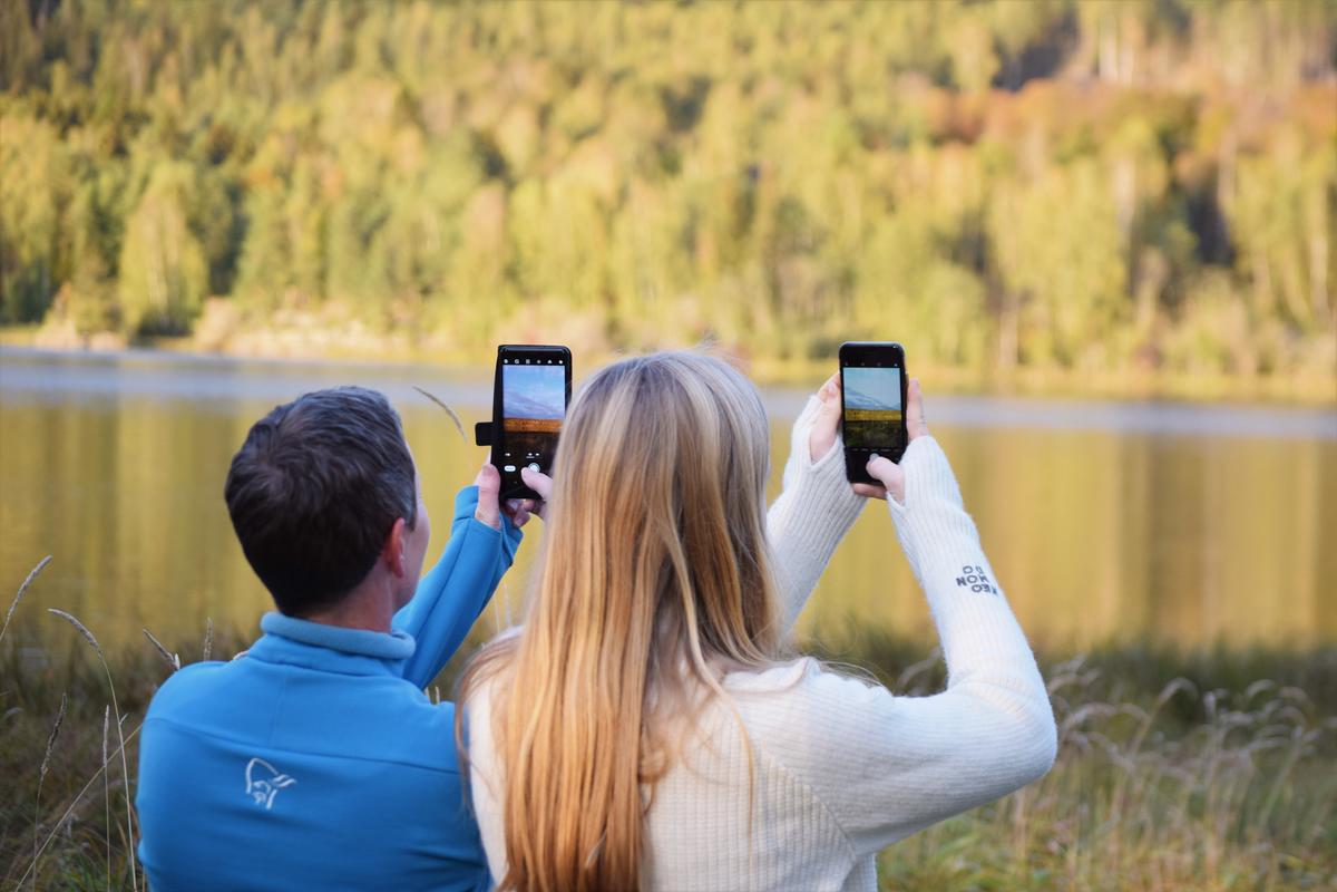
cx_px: 668
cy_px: 446
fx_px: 4178
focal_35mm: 112
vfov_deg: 12.2
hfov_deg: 18.2
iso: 400
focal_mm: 75
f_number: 5.6
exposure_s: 1/125
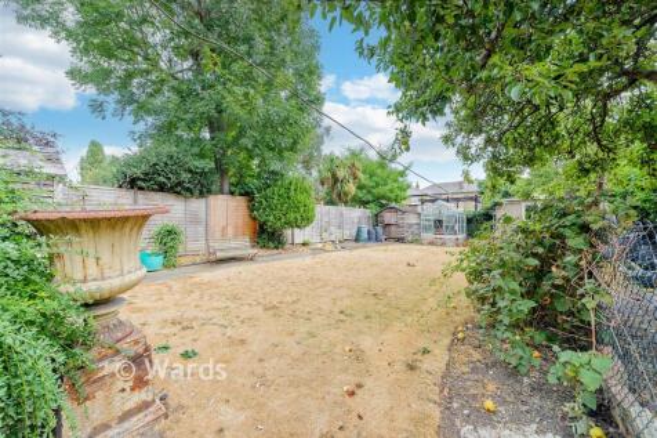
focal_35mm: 14
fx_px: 255
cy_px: 219
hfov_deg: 104.3
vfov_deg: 81.2
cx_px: 328
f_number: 8
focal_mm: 14
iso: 100
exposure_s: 1/160
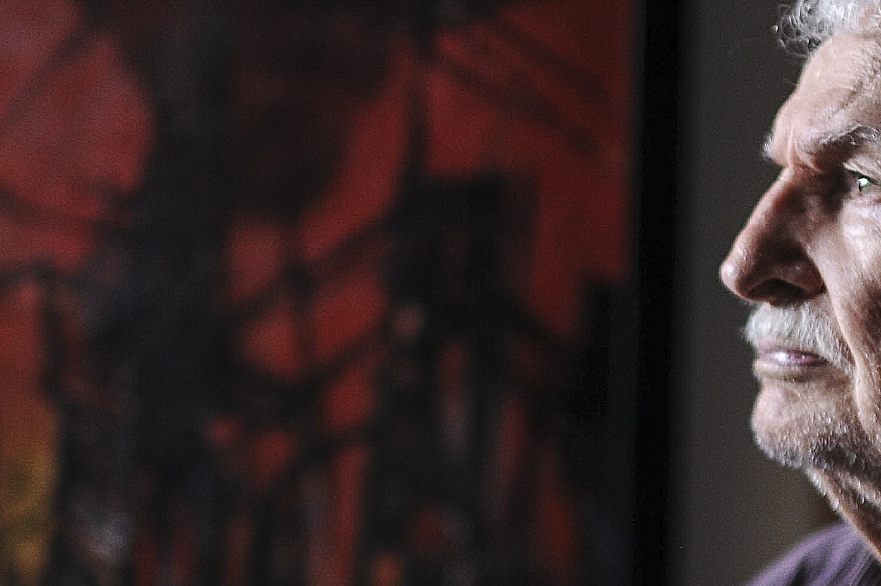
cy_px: 520
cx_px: 483
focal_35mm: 101
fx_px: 2470
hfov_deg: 20.2
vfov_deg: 13.4
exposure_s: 1/500
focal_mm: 35
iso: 800
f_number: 1.4
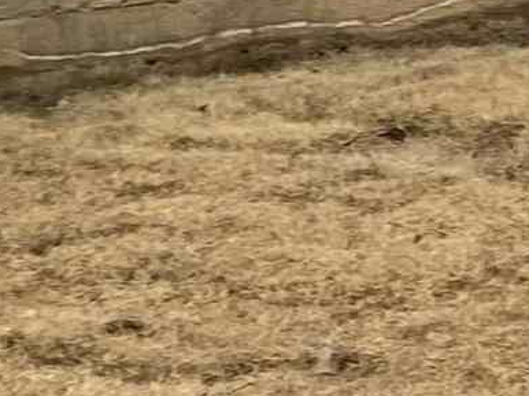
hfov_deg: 9.4
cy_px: 336
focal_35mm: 207
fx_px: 3161
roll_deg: +6.8
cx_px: 741
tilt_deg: -8.9
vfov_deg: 7.2
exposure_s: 1/216
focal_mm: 4.25
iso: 32
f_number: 1.8
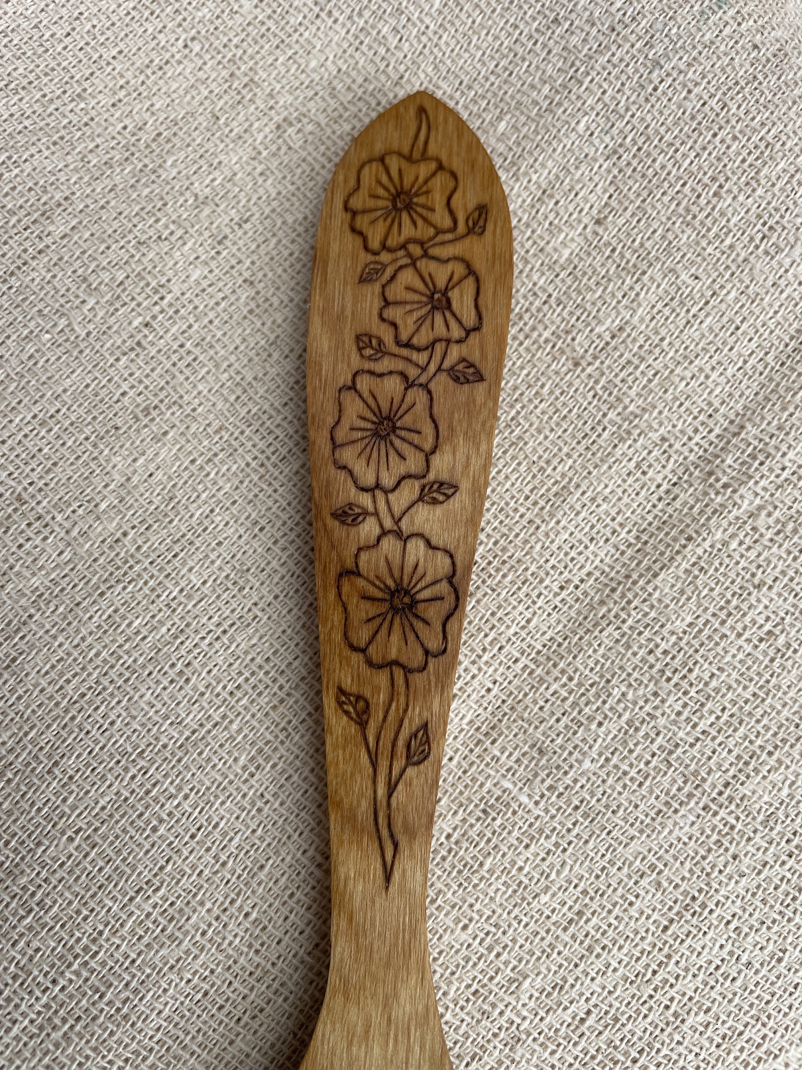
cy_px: 535
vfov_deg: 67.3
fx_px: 803
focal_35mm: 26
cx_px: 401
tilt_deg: -85.2
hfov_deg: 53.1
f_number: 1.6
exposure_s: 1/515
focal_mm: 4.2
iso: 32
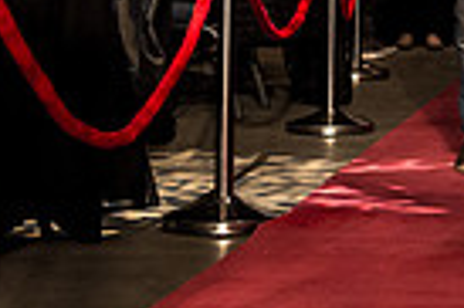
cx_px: 711
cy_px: -149
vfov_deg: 7.2
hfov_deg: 10.6
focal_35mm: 186
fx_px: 2394
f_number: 4.5
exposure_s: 1/160
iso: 1600
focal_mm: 44
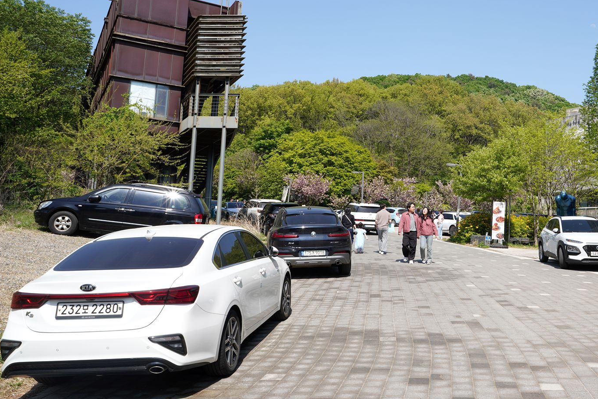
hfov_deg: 52.6
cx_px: 431
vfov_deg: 37.8
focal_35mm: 35
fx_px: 582
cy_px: 163
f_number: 13
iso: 100
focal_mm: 24
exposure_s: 1/100
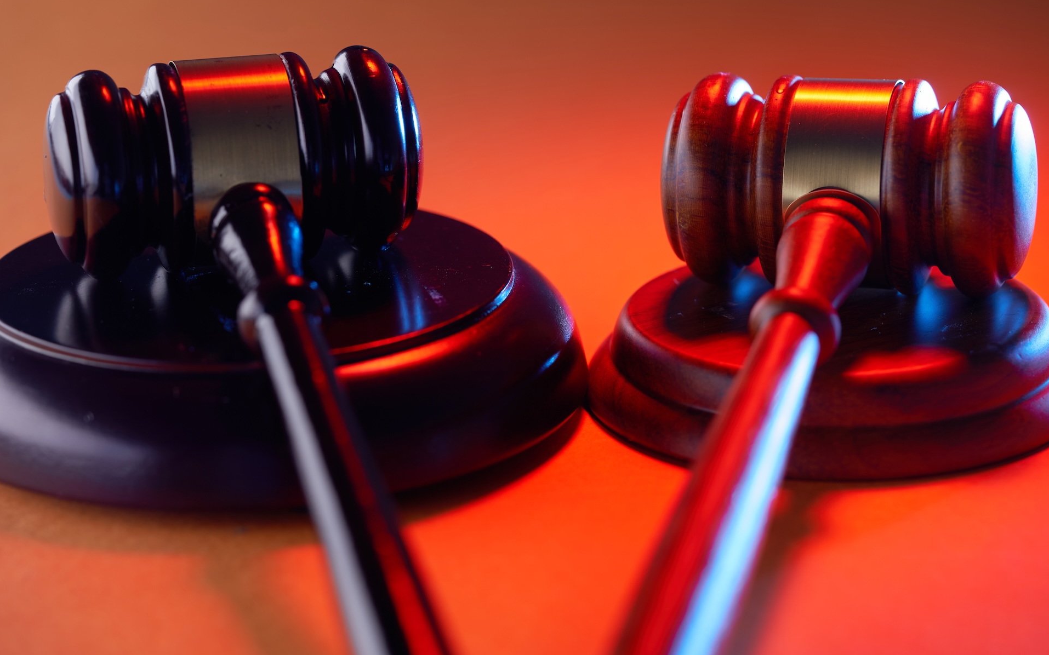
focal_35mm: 92
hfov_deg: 22.6
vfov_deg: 14.2
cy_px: 327
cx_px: 525
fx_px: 2630
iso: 125
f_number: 5
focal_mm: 90
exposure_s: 1/100
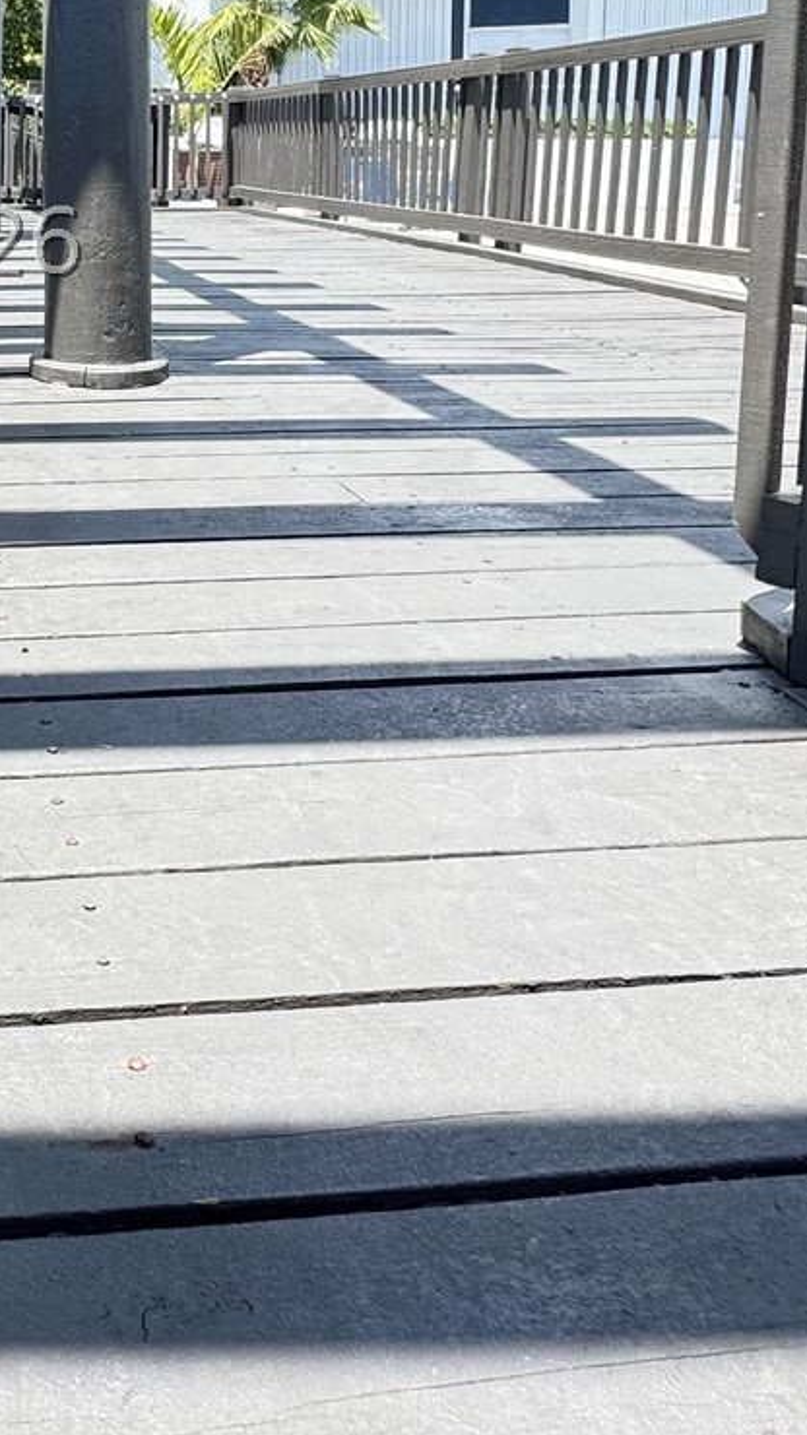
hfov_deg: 32.3
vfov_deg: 54.5
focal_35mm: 33
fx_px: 1256
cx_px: -33
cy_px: 242
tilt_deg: -4.0
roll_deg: +0.1
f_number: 2.2
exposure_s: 1/423
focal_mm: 2.22
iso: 40
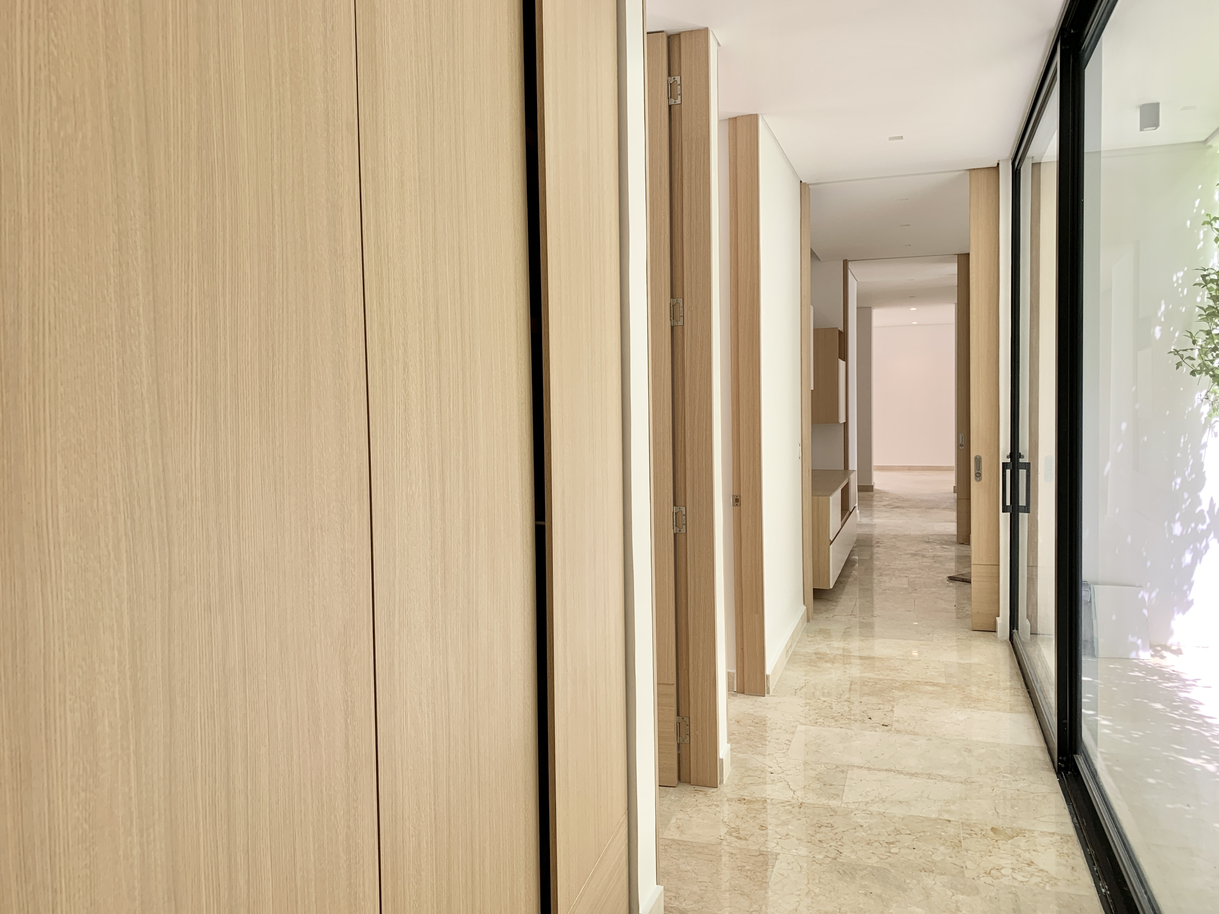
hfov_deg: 67.3
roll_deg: +1.6
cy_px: 457
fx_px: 916
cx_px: 610
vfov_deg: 53.1
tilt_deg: -4.1
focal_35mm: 26
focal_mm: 4.25
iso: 32
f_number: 1.8
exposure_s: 1/122
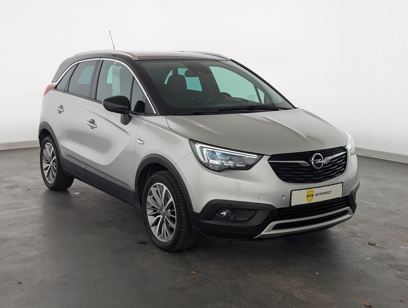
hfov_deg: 39.6
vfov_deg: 30.3
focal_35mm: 48
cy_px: 154
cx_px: 204
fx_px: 567
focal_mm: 6.81
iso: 48
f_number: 1.85
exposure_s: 1/189
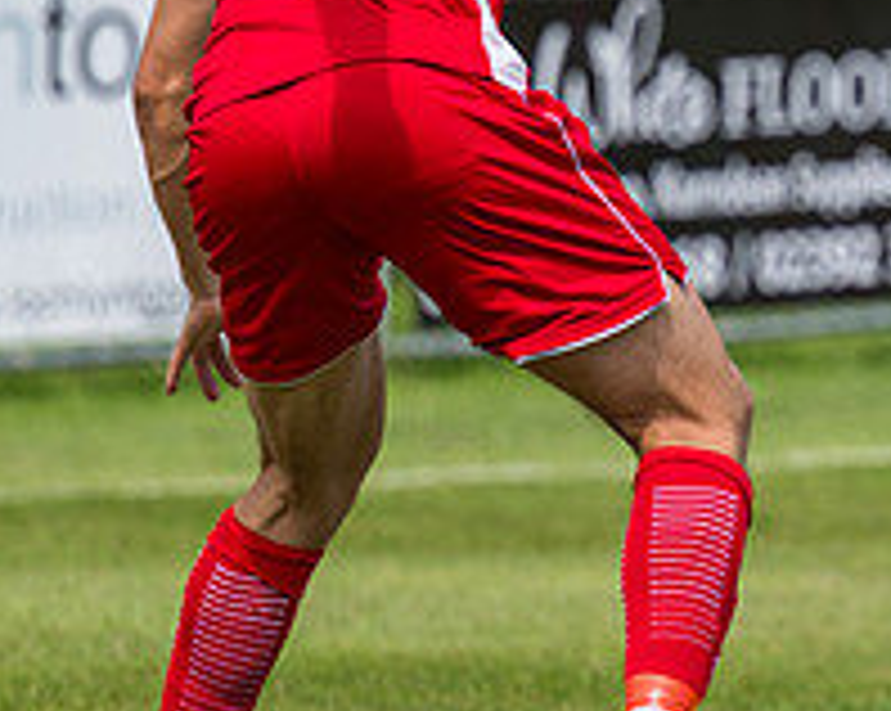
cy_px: 202
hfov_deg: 3.1
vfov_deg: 2.5
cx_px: 862
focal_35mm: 616
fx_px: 16228
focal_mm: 135
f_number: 2.8
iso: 50
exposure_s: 1/800
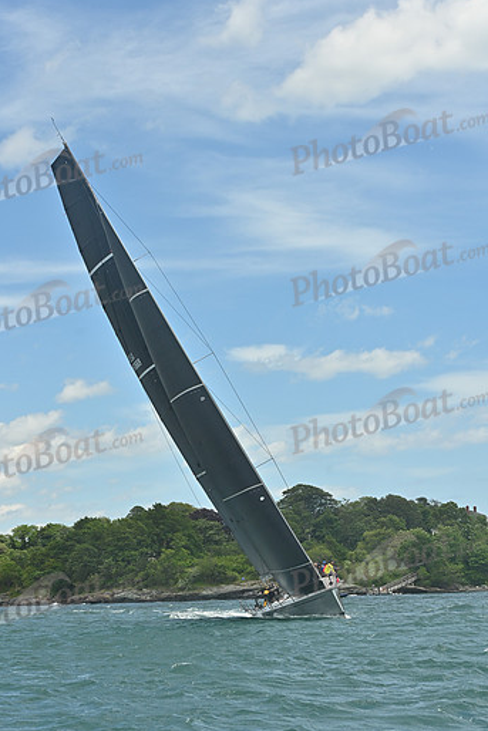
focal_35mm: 79
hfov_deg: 17.3
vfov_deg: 25.7
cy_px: 364
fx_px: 1605
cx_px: 217
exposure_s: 1/1250
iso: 250
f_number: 8
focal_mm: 70
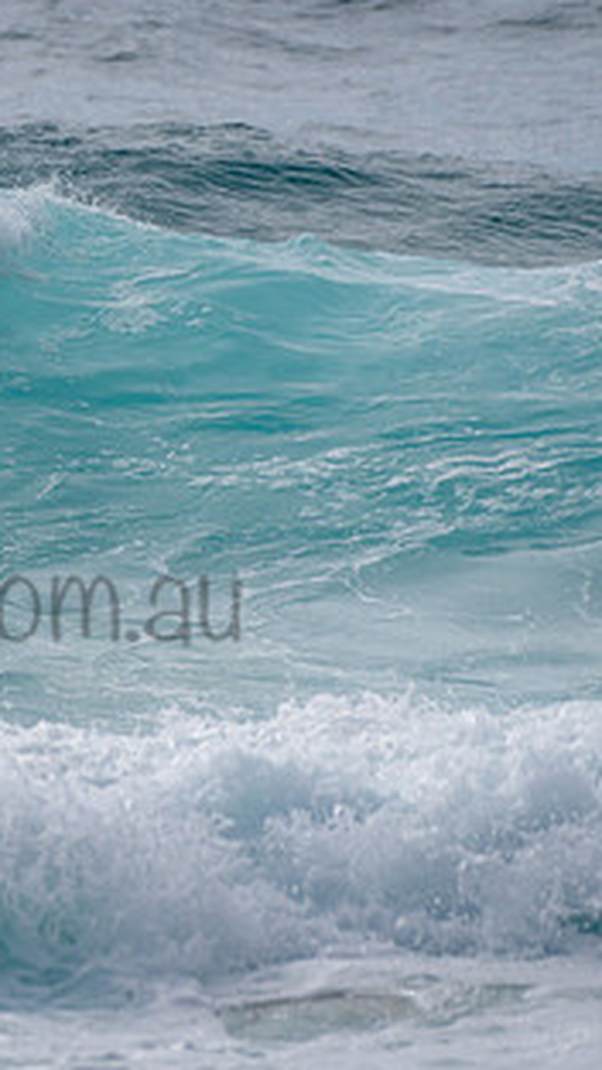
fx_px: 33807
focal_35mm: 1191
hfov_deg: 1.0
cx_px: -344
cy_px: 425
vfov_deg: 1.8
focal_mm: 500
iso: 90
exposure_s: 1/2000
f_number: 5.6
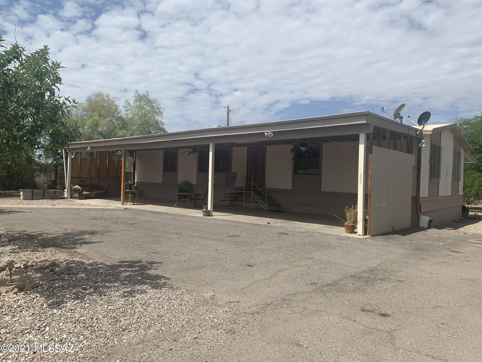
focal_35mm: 26
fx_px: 362
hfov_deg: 67.3
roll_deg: -2.8
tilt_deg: +1.3
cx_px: 241
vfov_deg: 53.1
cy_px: 181
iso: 25
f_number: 1.8
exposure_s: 1/4098
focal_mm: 4.25
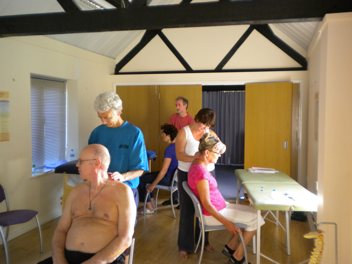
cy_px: 132
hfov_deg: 52.6
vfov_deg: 40.7
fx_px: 356
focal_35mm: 35
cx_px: 176
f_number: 3.1
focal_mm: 6.3
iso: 323
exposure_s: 1/60
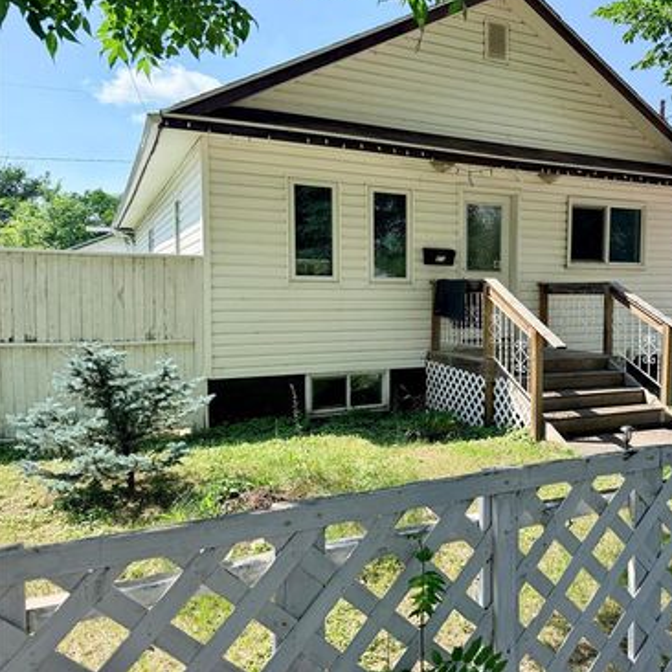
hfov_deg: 54.4
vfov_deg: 55.6
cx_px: 454
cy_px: 330
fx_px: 637
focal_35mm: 29
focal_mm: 6.76
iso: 100
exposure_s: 1/3145
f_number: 1.78
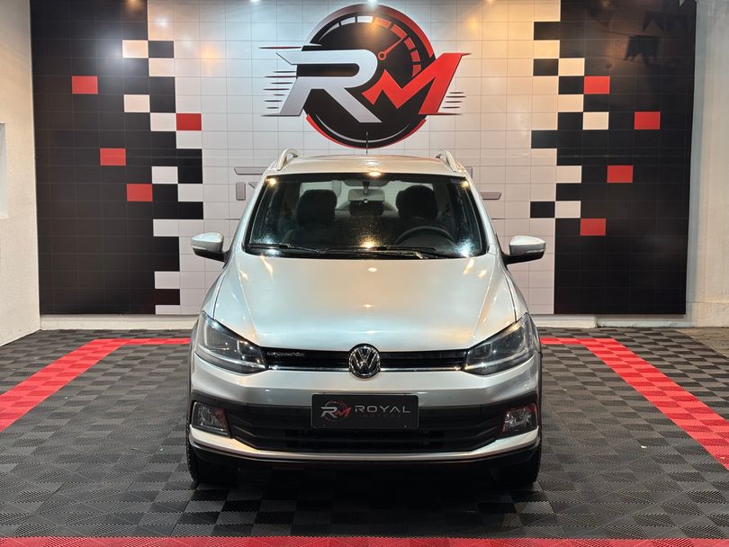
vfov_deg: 28.0
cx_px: 364
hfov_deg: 36.8
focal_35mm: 52
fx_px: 1095
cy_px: 274
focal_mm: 5.96
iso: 40
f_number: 1.6
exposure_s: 1/60
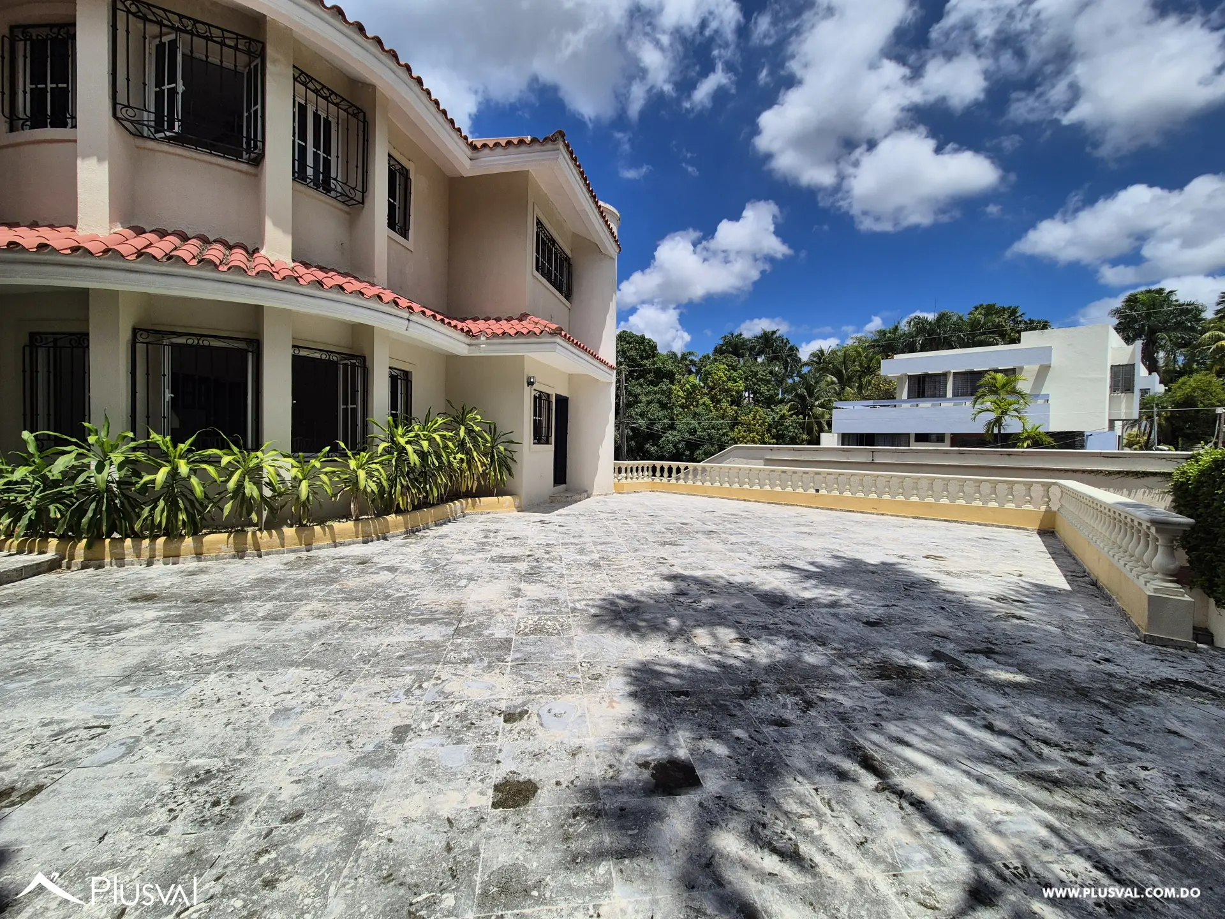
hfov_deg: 106.2
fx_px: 460
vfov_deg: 89.9
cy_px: 460
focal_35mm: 13
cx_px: 612
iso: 50
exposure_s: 1/4336
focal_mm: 2.2
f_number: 2.2
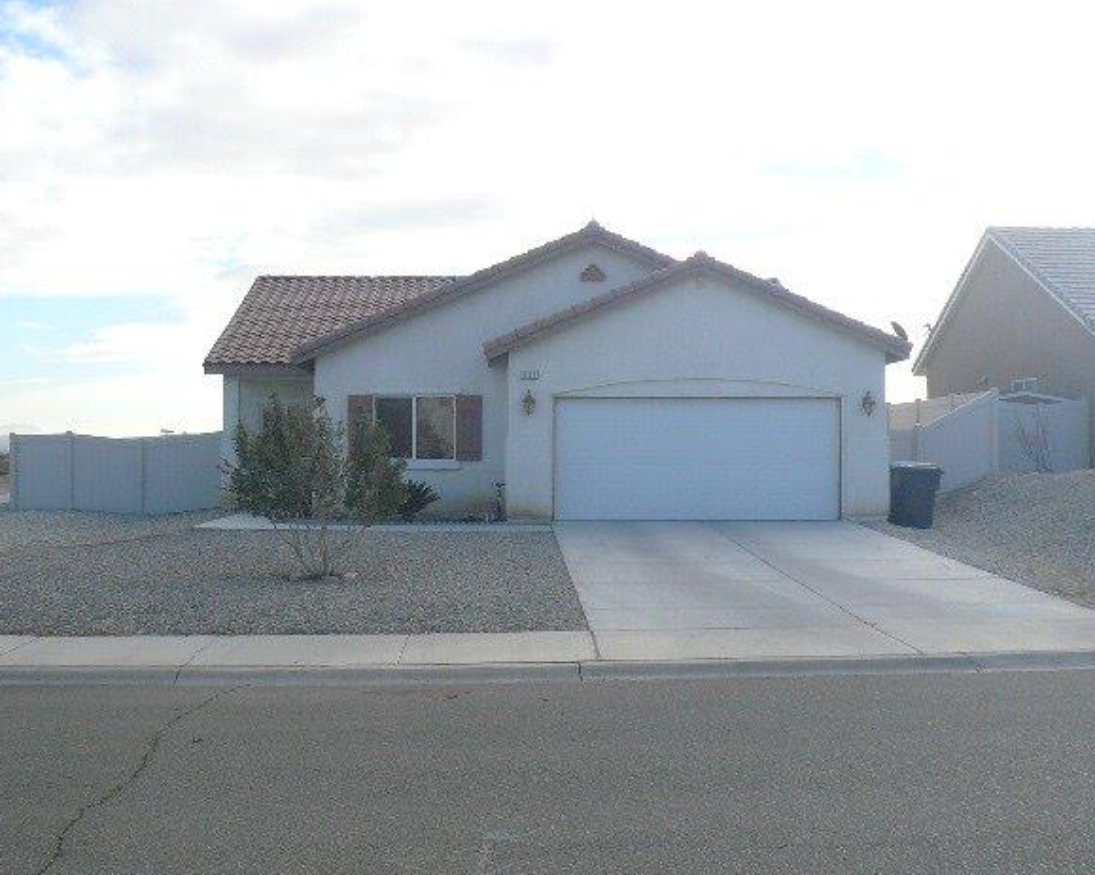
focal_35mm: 41
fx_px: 1328
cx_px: 520
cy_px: 448
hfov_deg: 44.8
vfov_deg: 36.5
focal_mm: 4.6
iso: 100
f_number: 8
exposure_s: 1/125
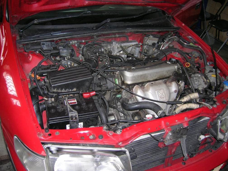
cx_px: 114
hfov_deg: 54.0
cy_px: 86
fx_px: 224
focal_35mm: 34
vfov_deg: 41.8
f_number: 2.9
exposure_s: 1/60.1
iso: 94
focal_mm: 5.7
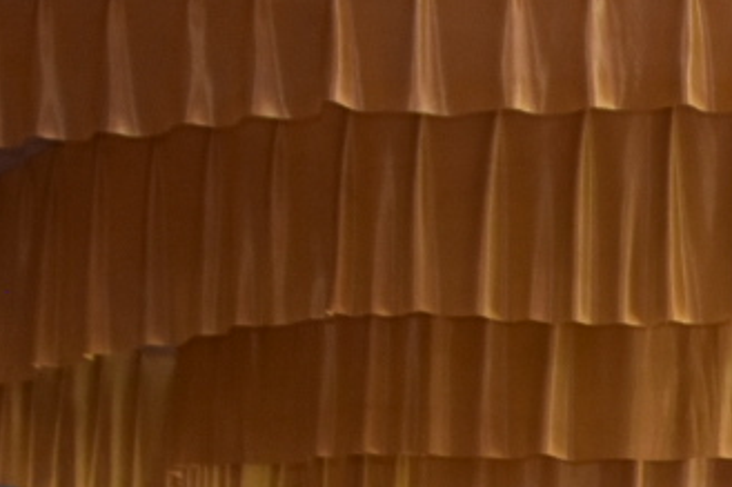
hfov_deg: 14.4
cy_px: 925
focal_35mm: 133
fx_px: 2703
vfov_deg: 9.7
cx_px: 1099
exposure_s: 1/250
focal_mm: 18
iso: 500
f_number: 5
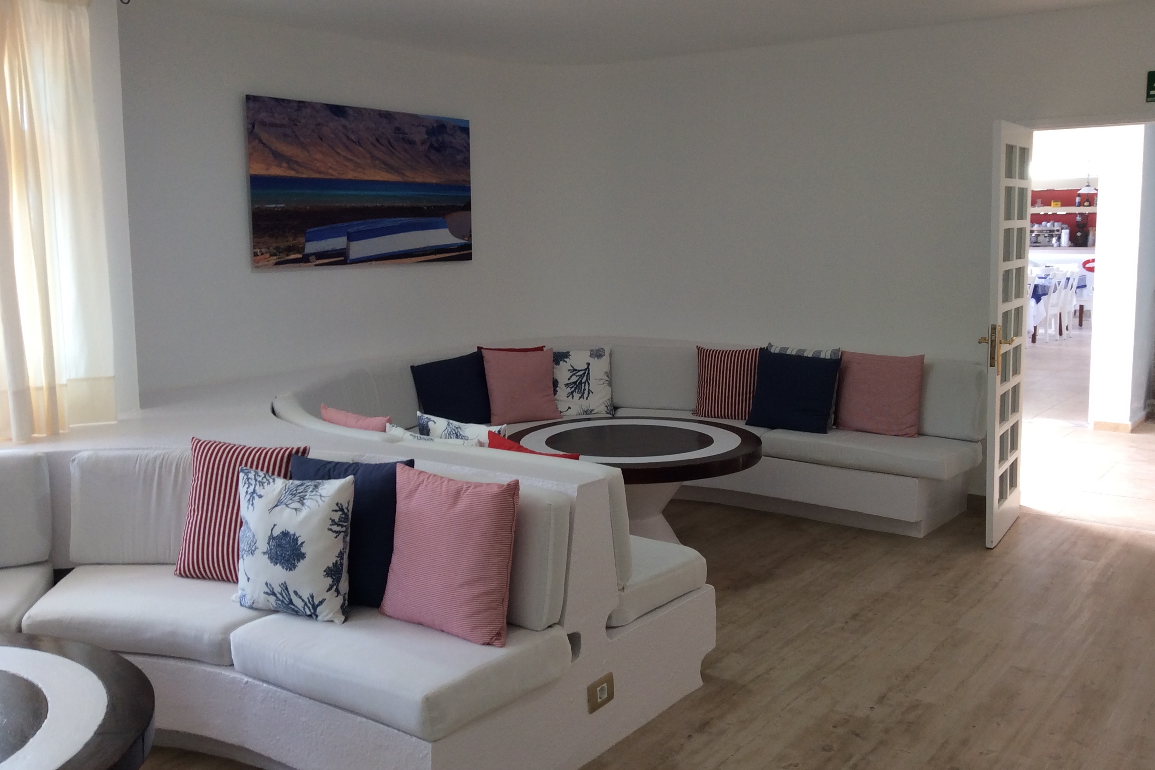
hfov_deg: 54.4
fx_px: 1123
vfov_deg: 37.8
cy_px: 355
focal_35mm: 35
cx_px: 587
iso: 40
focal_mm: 3.3
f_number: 2.4
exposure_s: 1/30
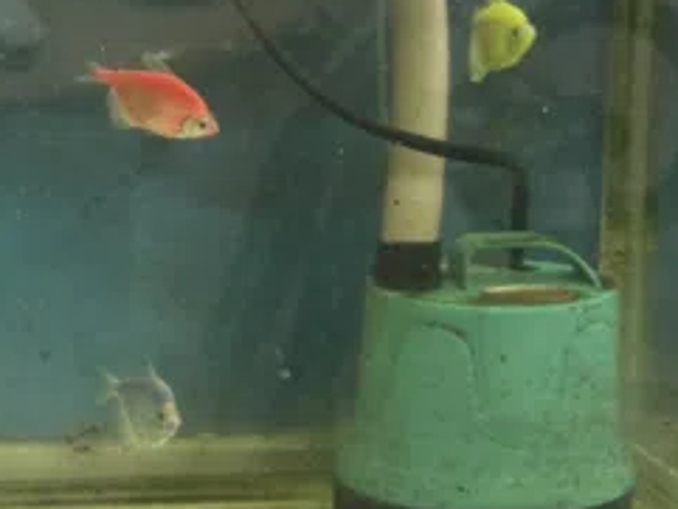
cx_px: -343
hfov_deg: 17.3
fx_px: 1999
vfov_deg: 14.2
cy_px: -39
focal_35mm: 102
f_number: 1.78
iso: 100
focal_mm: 6.76
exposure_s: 1/50
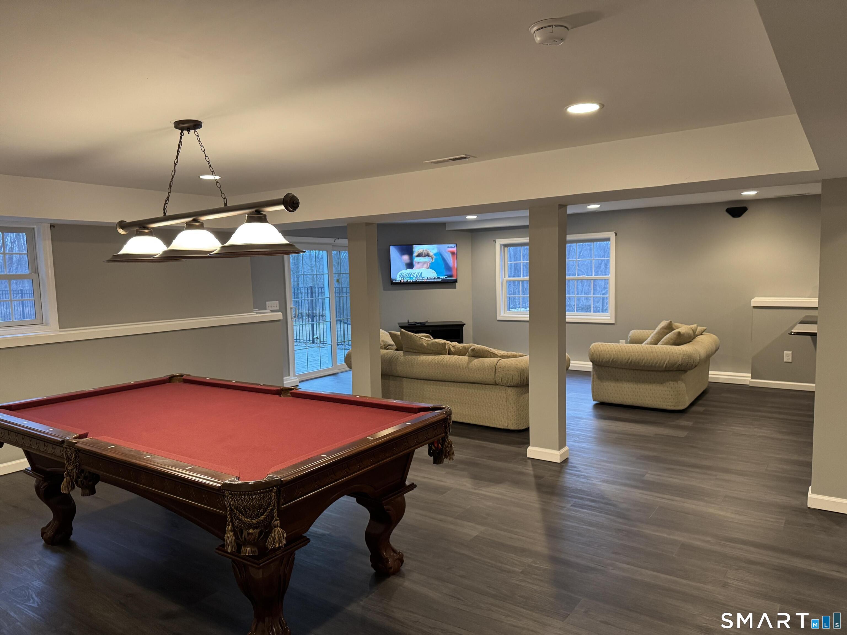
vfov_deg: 56.8
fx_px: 587
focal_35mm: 24
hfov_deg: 71.6
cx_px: 424
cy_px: 318
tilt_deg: -5.0
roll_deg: +1.6
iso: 400
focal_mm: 6.76
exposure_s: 1/60
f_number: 1.78
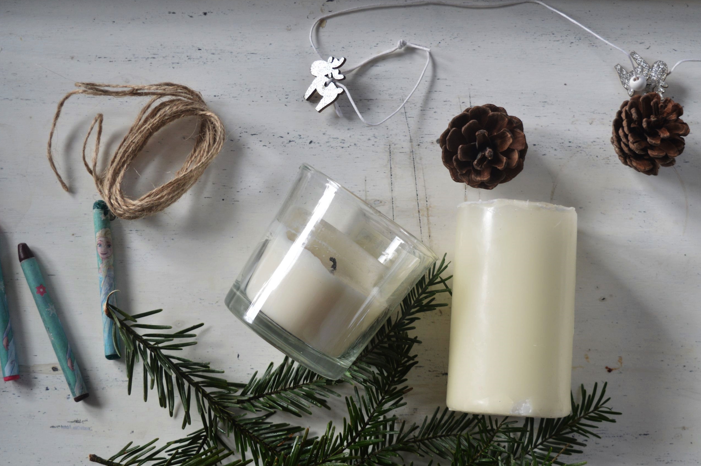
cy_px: 269
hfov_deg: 38.5
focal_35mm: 52
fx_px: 1004
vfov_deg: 26.1
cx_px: 366
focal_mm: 29
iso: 400
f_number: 5
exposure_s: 1/100
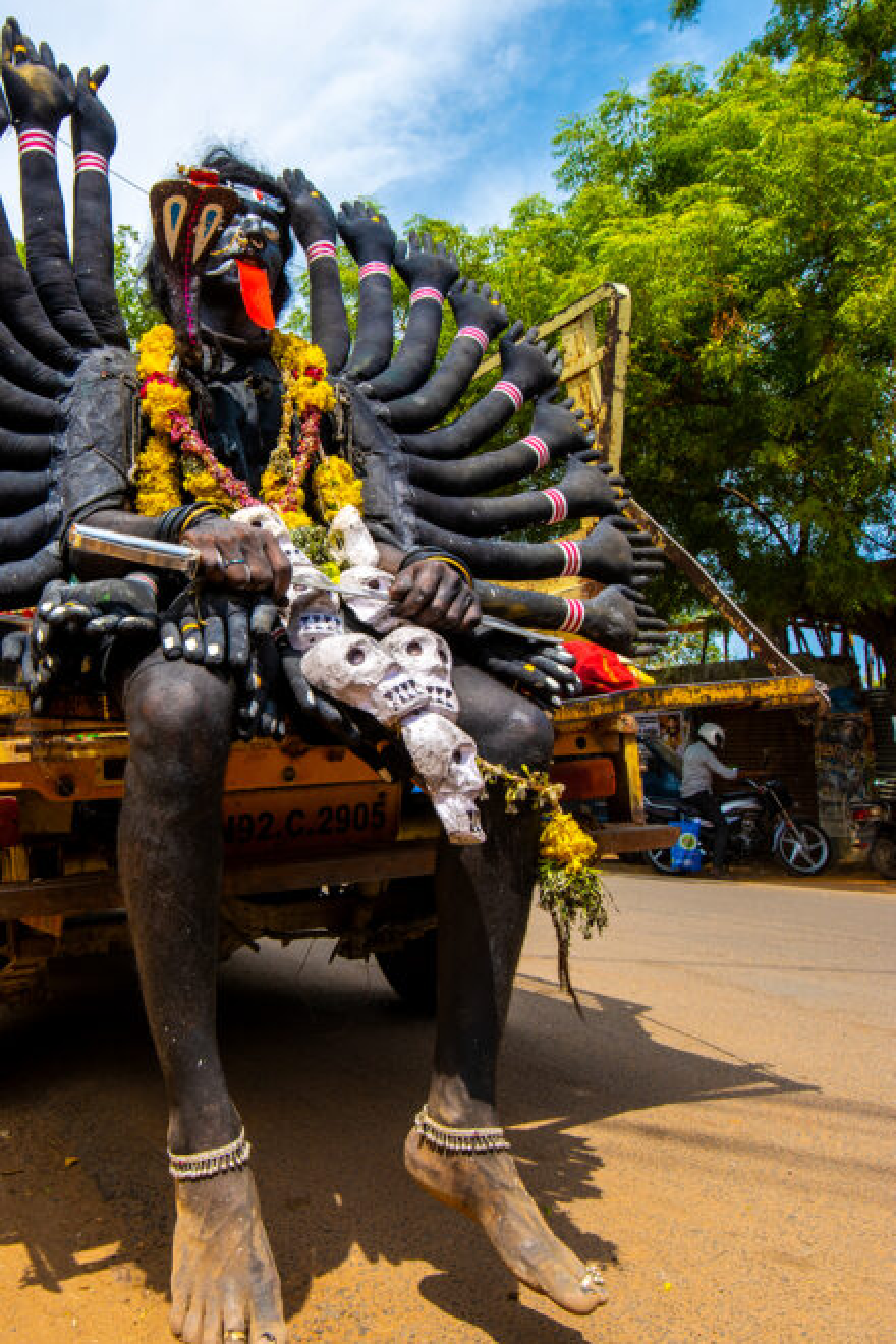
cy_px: 625
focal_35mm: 27
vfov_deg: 67.3
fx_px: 1008
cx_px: 262
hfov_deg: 46.7
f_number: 10
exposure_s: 1/160
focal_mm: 19
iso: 100
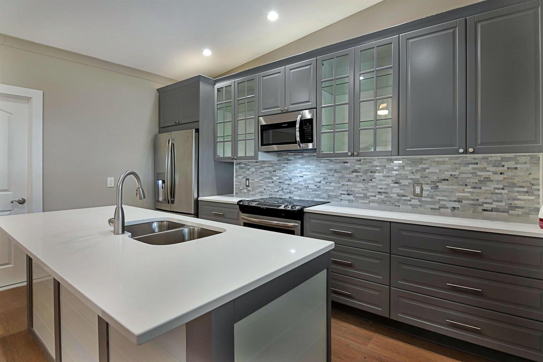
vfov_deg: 72.0
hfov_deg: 95.0
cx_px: 272
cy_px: 181
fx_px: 249
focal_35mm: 16
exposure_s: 1/60
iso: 640
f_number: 4.8
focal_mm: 11
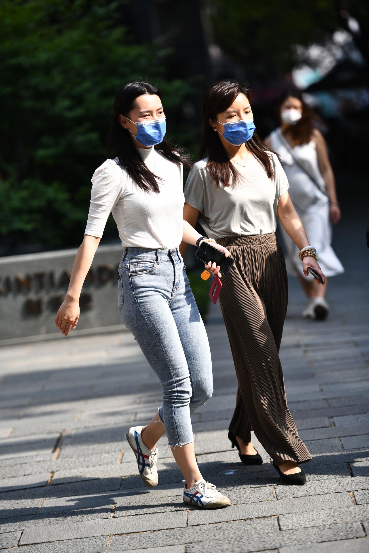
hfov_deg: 8.9
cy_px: 276
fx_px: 2383
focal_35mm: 155
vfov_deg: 13.2
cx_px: 184
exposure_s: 1/1600
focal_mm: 155
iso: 250
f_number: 2.8
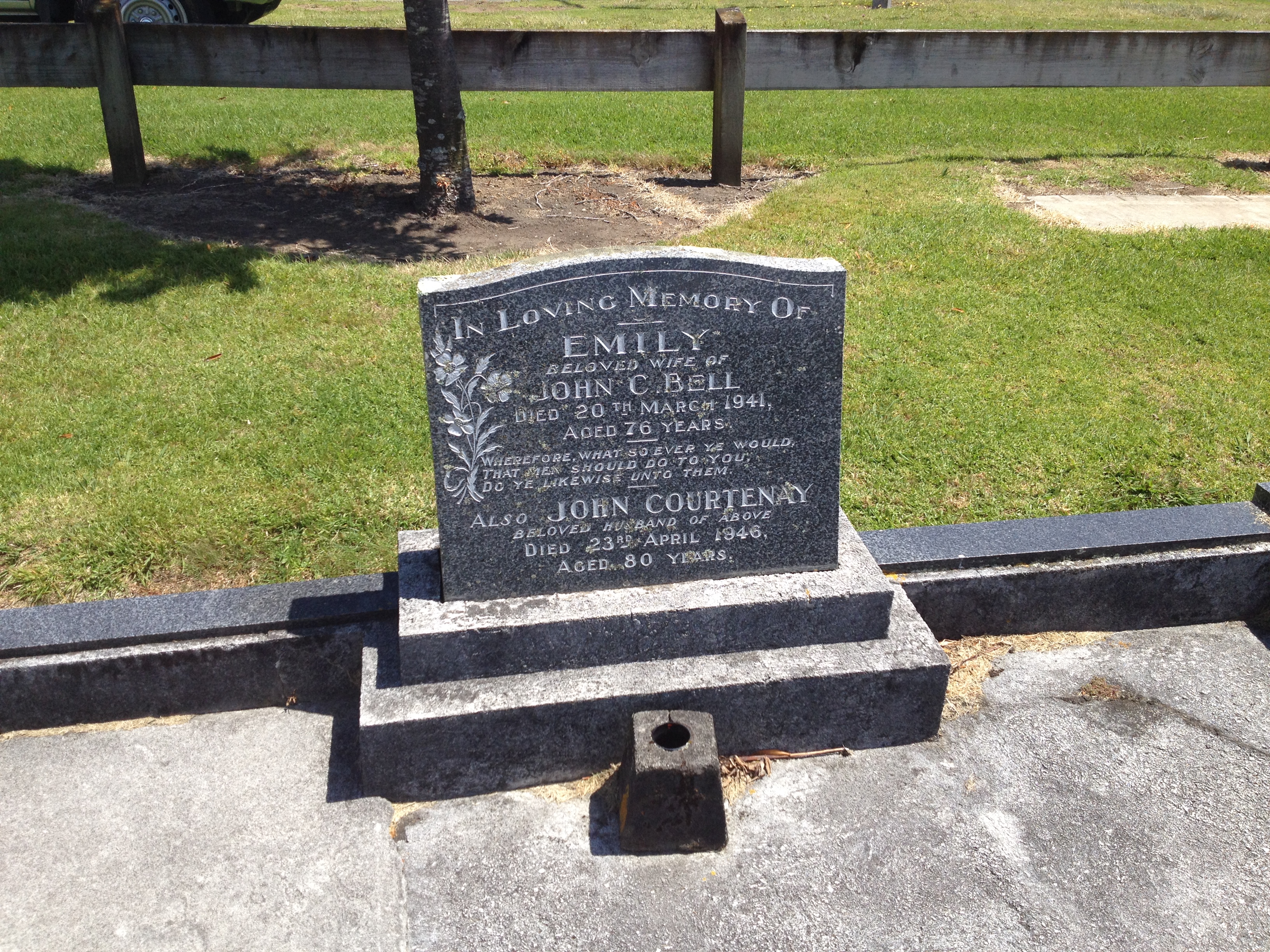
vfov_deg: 40.7
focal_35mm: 35
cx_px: 635
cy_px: 476
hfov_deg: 52.6
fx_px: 1284
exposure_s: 1/1346
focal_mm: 4.28
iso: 50
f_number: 2.4
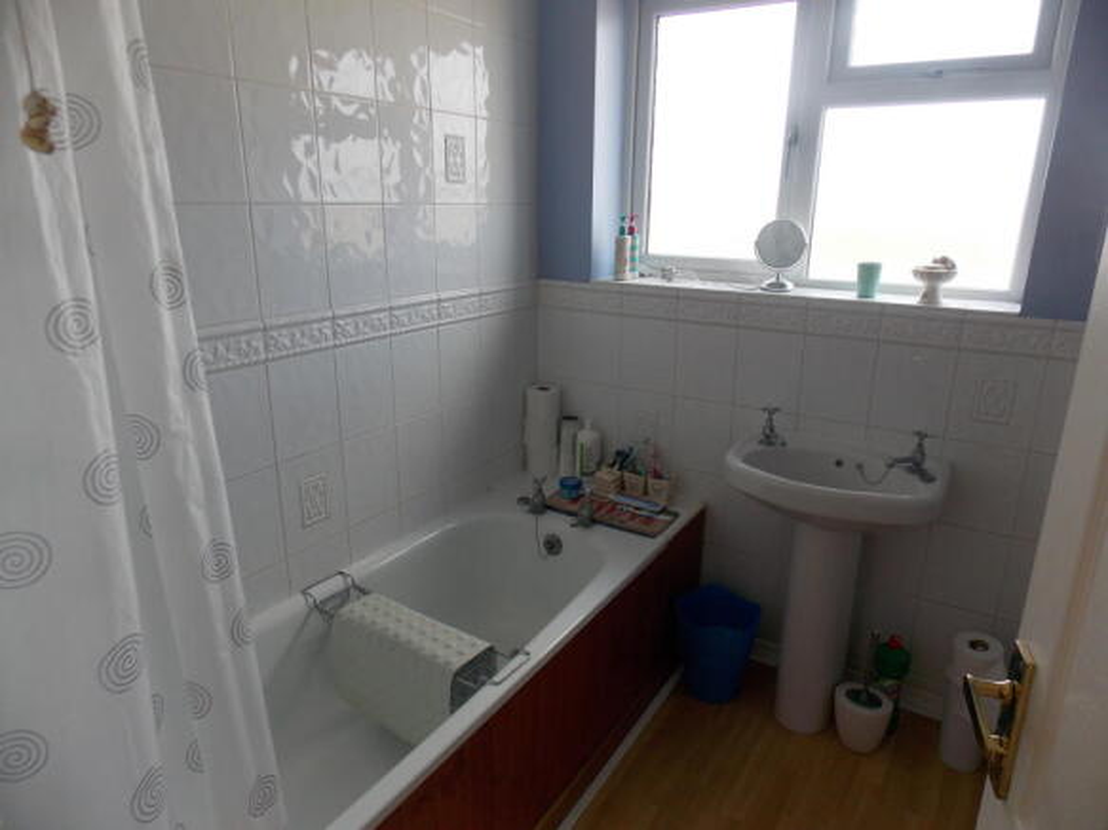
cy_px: 415
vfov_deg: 58.9
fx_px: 736
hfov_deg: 73.9
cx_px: 554
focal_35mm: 23
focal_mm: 4
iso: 80
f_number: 3.1
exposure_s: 1/60
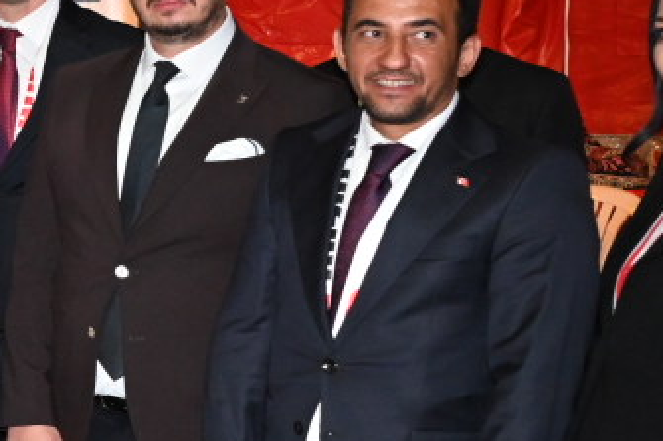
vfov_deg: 11.8
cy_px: 237
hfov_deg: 15.1
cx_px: -566
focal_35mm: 116
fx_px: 2135
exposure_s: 1/60
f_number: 4
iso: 2500
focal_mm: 24
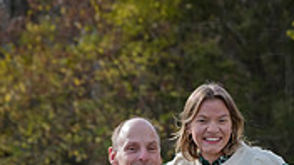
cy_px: 243
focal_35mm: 268
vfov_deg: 4.5
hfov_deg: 8.0
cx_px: 220
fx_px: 2089
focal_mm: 100
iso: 400
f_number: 5.6
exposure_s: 1/1000
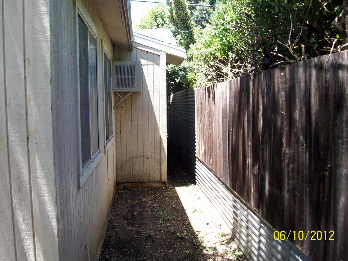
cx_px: 173
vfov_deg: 40.7
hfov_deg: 52.6
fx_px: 352
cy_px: 133
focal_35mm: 35
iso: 64
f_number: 2.8
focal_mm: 5.7
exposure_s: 1/94.7
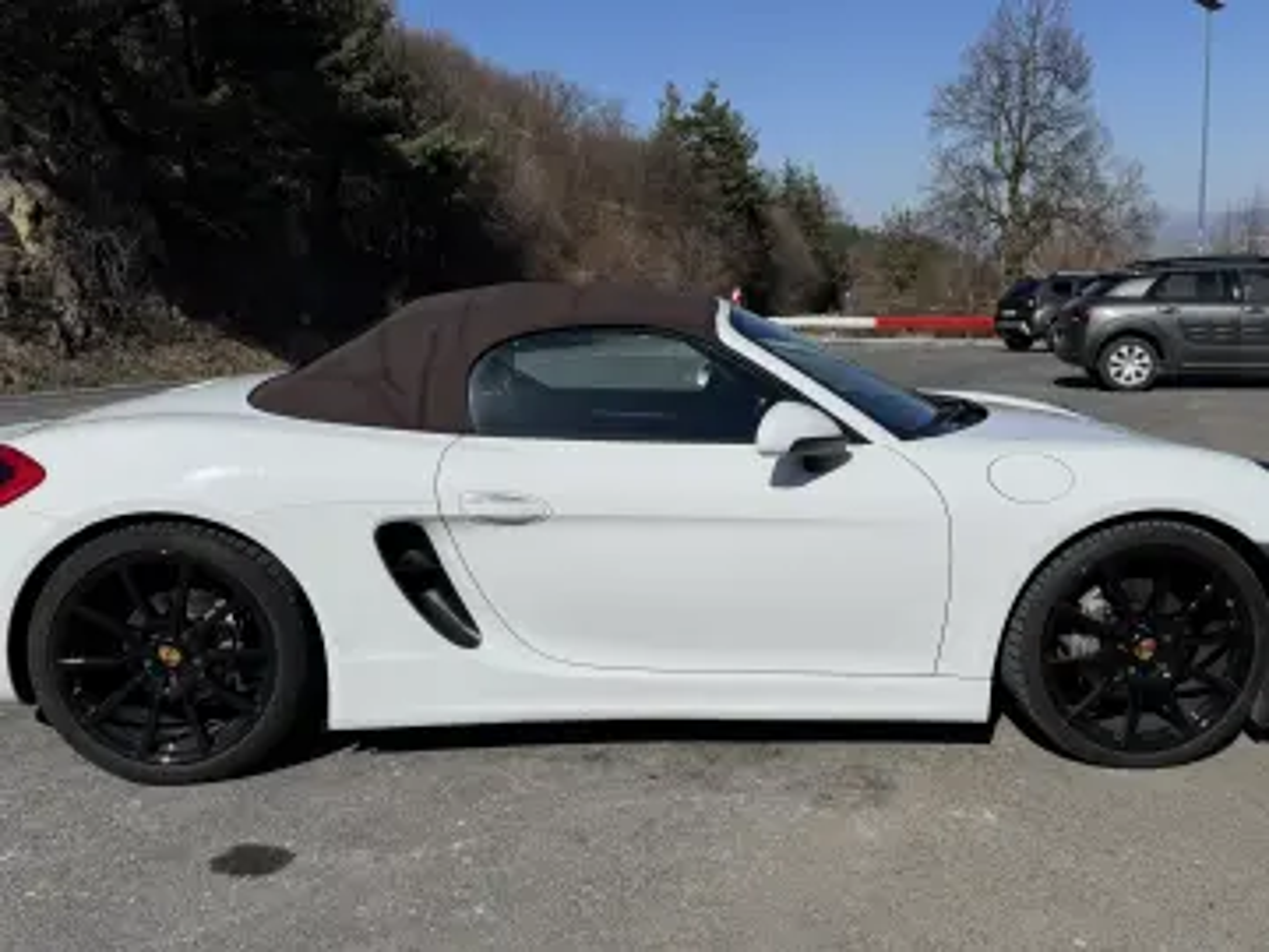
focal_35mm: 24
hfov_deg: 71.6
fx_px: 880
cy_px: 476
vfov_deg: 56.8
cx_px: 634
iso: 80
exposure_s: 1/12346
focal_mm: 6.76
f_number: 1.78
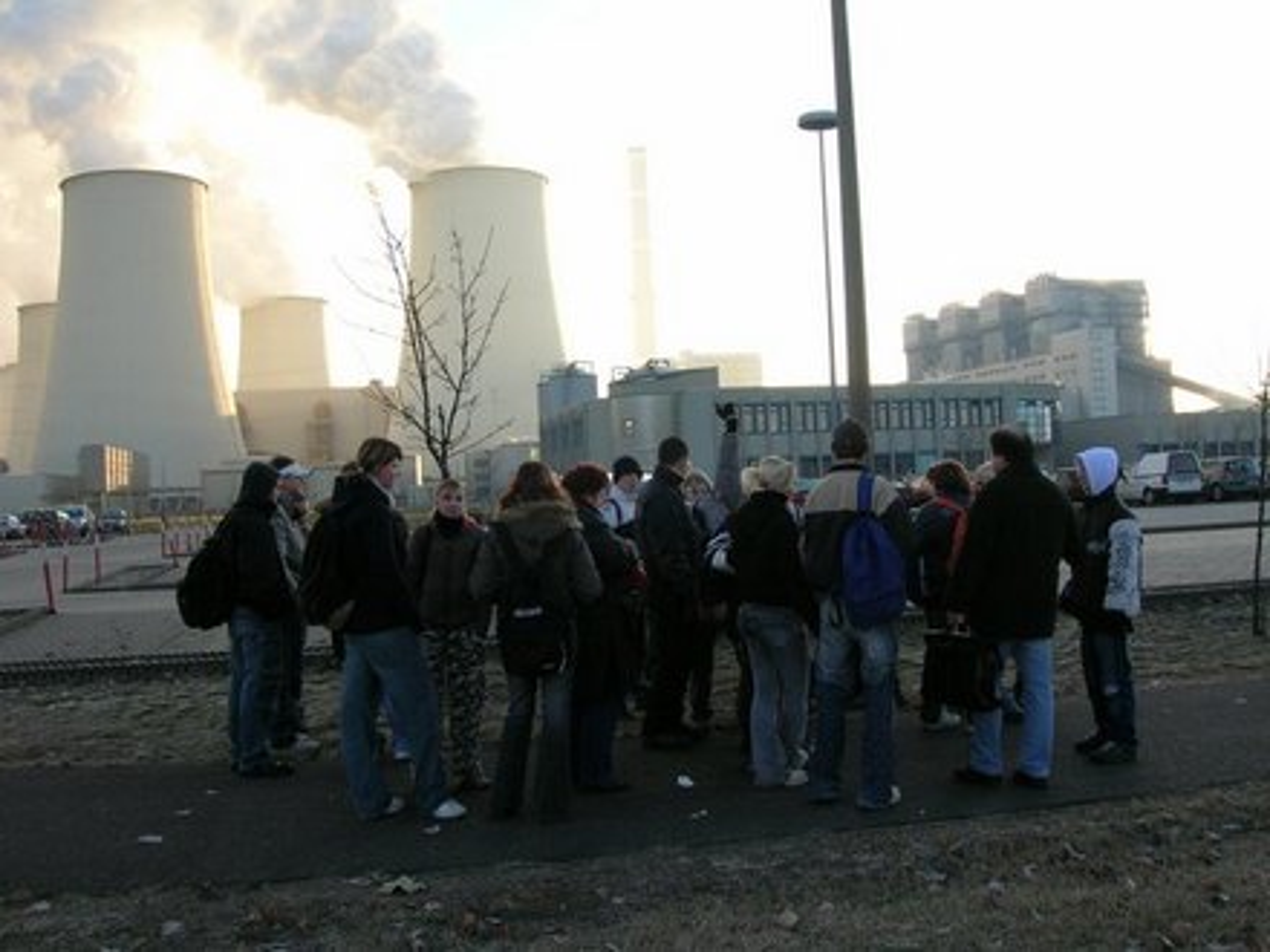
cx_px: 635
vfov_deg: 41.8
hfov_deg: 54.0
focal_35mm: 34
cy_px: 476
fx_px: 1247
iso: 50
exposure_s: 1/107
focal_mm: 5.7
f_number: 4.9
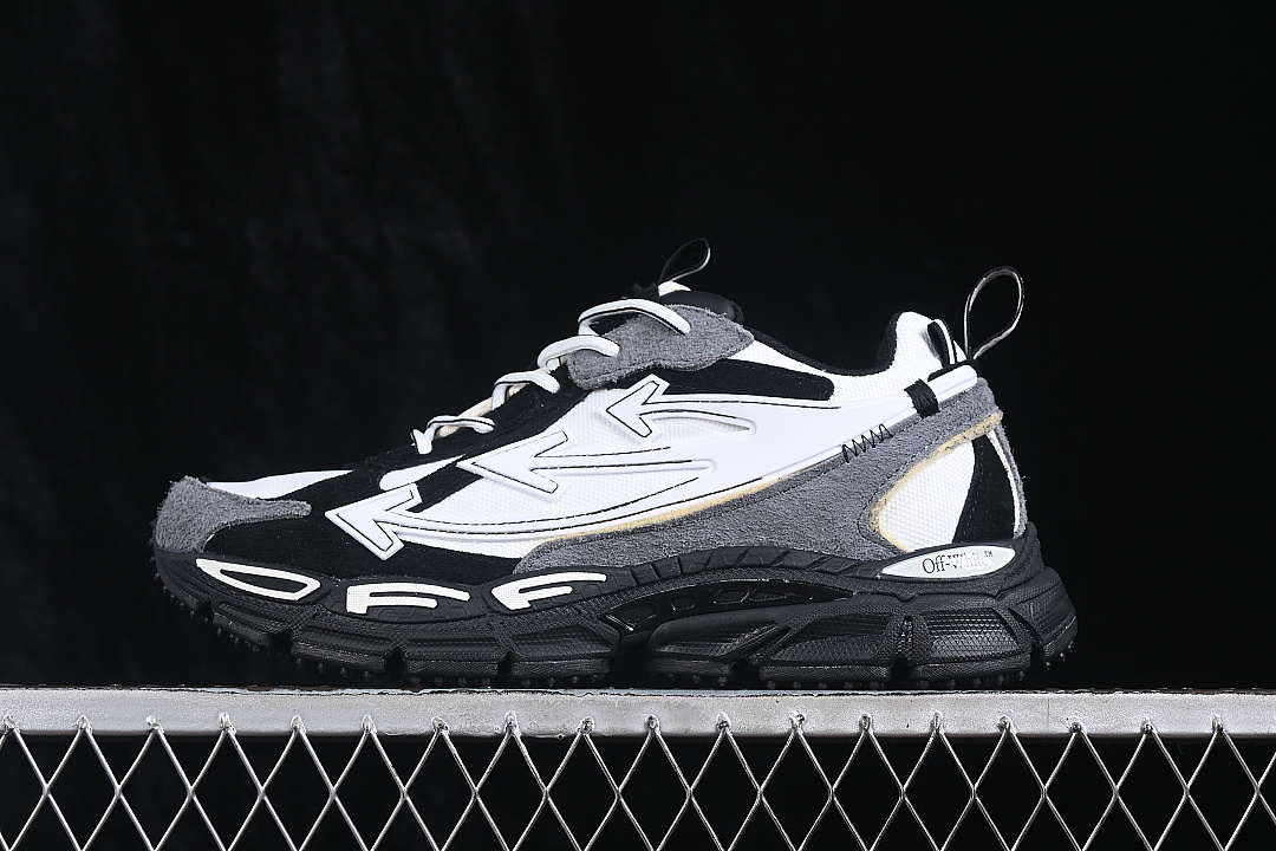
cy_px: 426
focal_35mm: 75
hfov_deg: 27.0
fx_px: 2658
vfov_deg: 18.2
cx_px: 638
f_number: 7.1
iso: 160
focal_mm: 50
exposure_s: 1/60
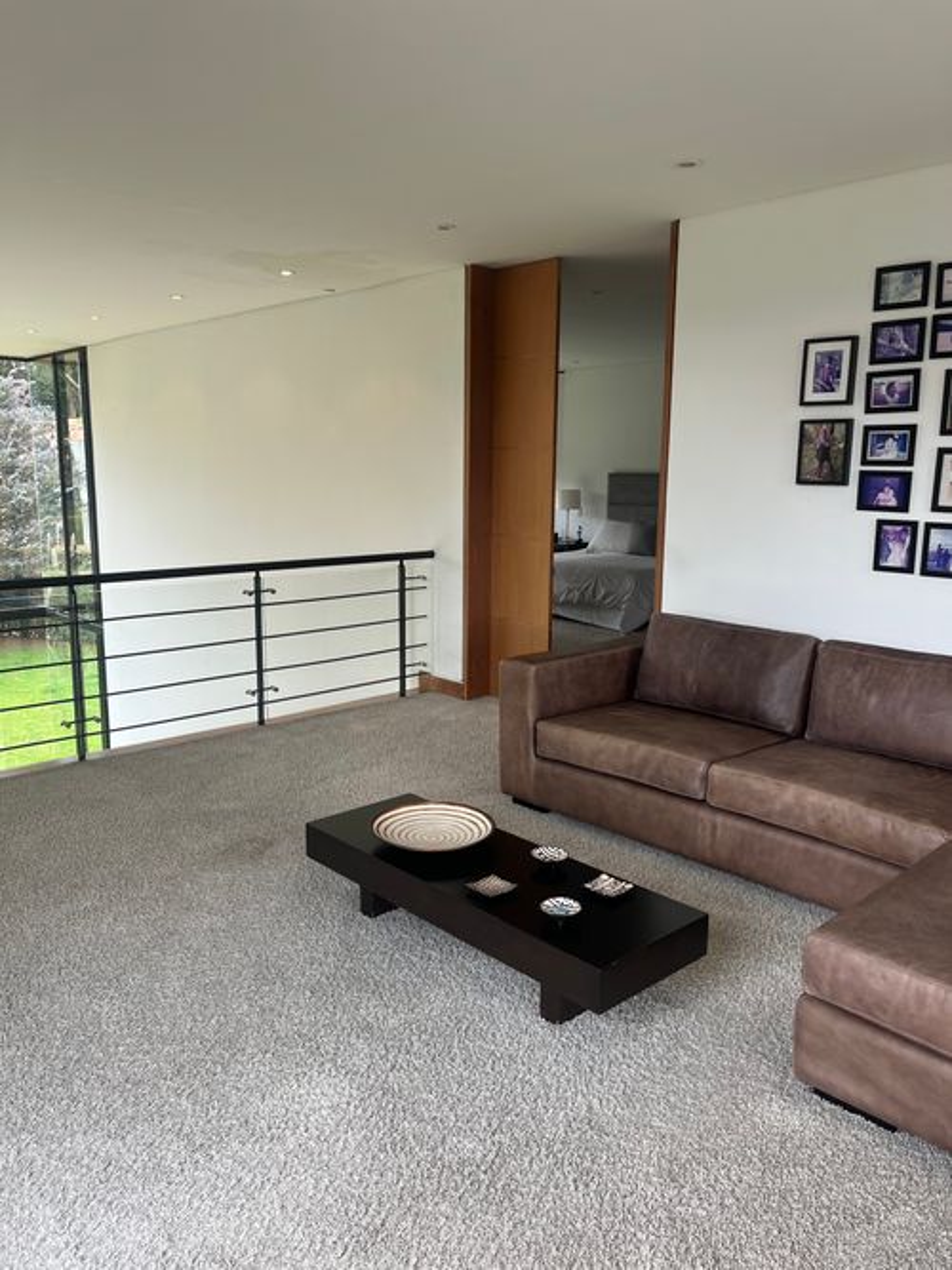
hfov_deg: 53.0
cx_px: 476
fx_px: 954
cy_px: 635
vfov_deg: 67.3
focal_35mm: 26
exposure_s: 1/122
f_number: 1.6
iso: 40
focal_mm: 5.1
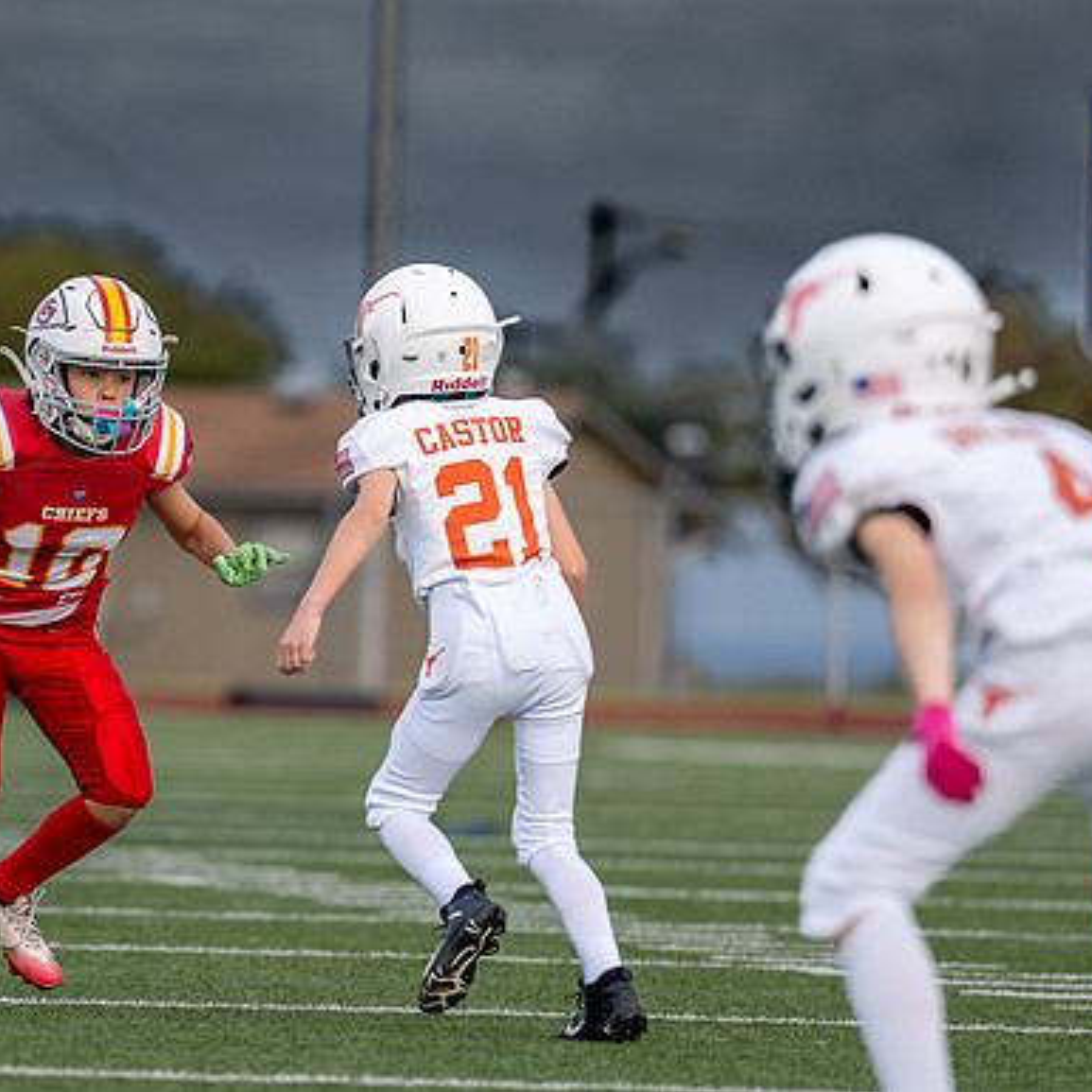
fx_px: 16667
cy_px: 521
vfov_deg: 3.8
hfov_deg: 3.7
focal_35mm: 467
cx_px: 39
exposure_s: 1/2500
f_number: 2.8
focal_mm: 200
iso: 400
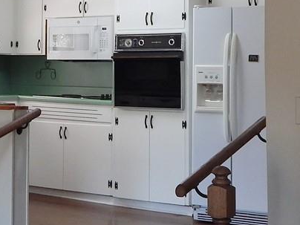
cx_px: 45
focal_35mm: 91
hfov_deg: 21.2
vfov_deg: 16.0
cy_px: 22
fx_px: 789
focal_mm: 4
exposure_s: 1/30
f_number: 3
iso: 125
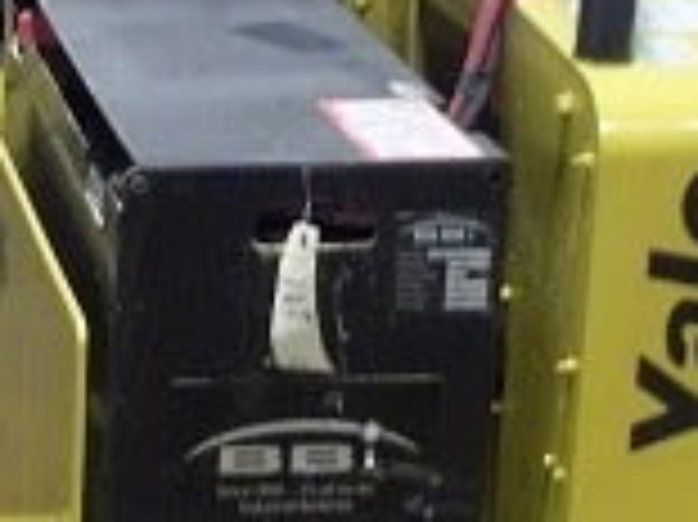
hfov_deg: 15.5
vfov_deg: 11.9
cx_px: -72
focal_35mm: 124
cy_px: 279
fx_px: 2498
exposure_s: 1/8
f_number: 2.9
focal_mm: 5.7
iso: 192
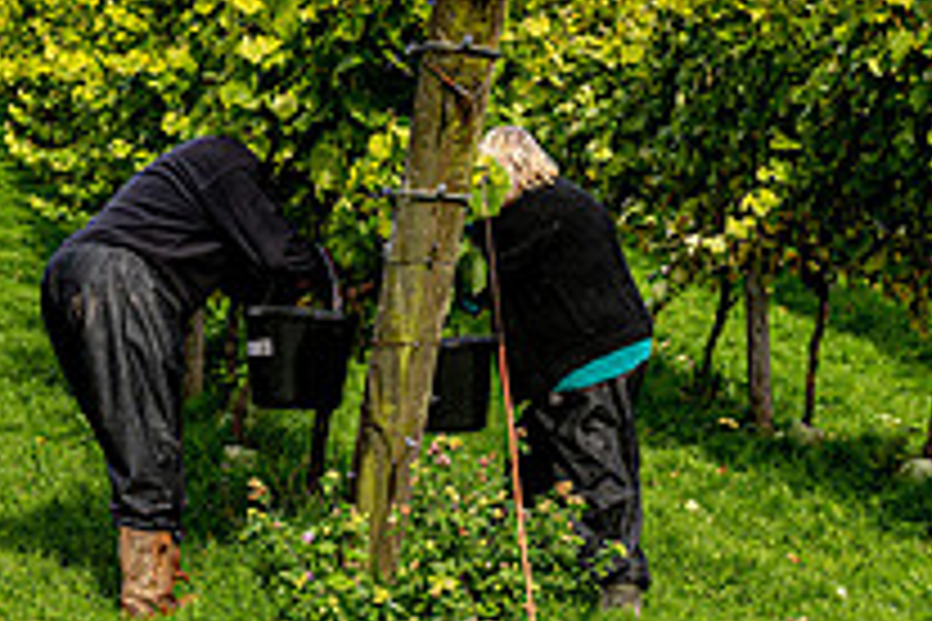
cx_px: -32
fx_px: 2718
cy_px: 254
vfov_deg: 13.0
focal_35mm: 105
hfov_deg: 18.9
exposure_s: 1/640
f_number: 4.5
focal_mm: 36
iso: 64
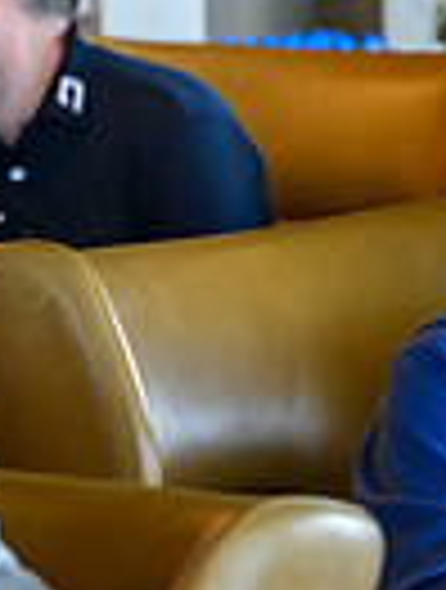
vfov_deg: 5.5
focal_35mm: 361
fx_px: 6172
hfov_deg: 4.0
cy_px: 79
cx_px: 1239
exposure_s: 1/320
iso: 2500
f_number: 4
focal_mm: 85
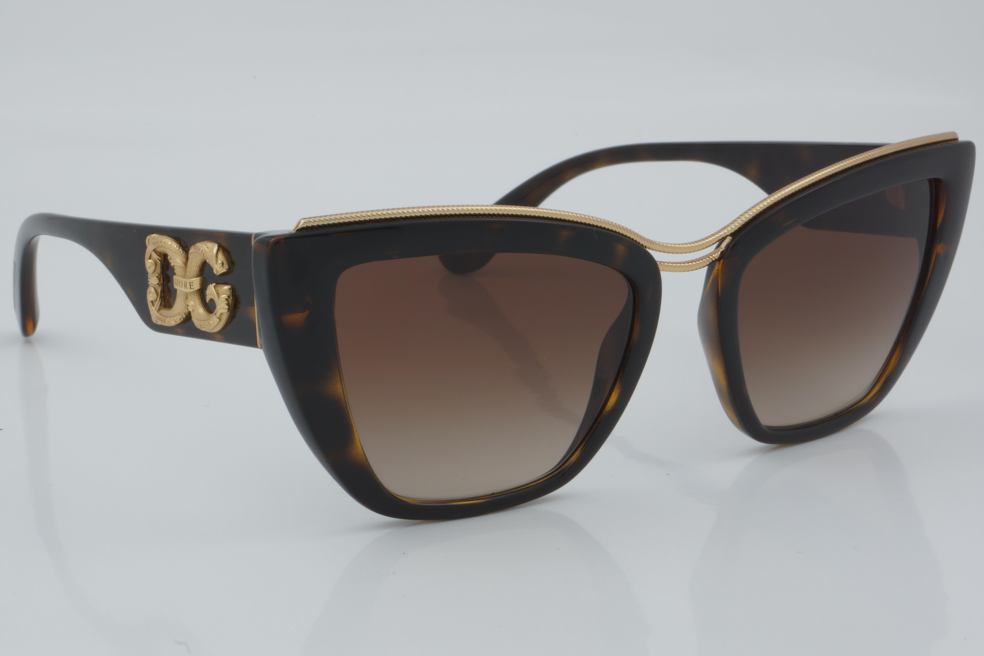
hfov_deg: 24.6
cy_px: 328
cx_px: 492
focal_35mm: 82
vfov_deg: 16.6
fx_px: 2255
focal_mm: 55
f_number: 32
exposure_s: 1/4
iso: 100
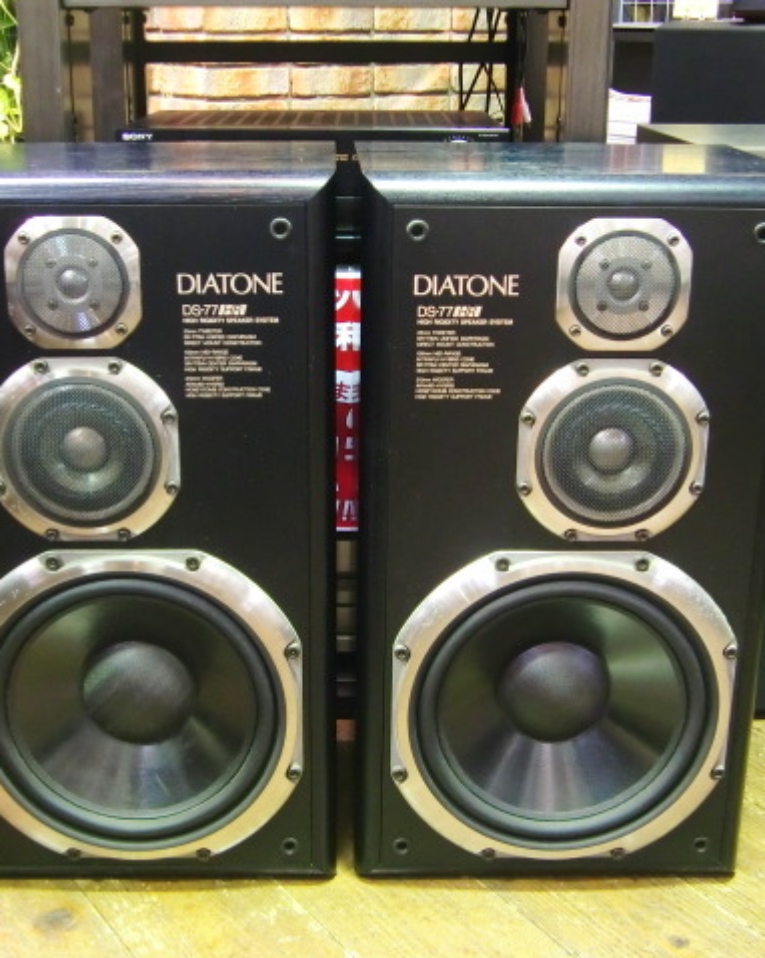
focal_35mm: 51
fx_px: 1444
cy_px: 479
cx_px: 340
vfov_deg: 36.7
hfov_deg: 29.6
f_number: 3
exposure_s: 1/10
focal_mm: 6.9
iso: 400
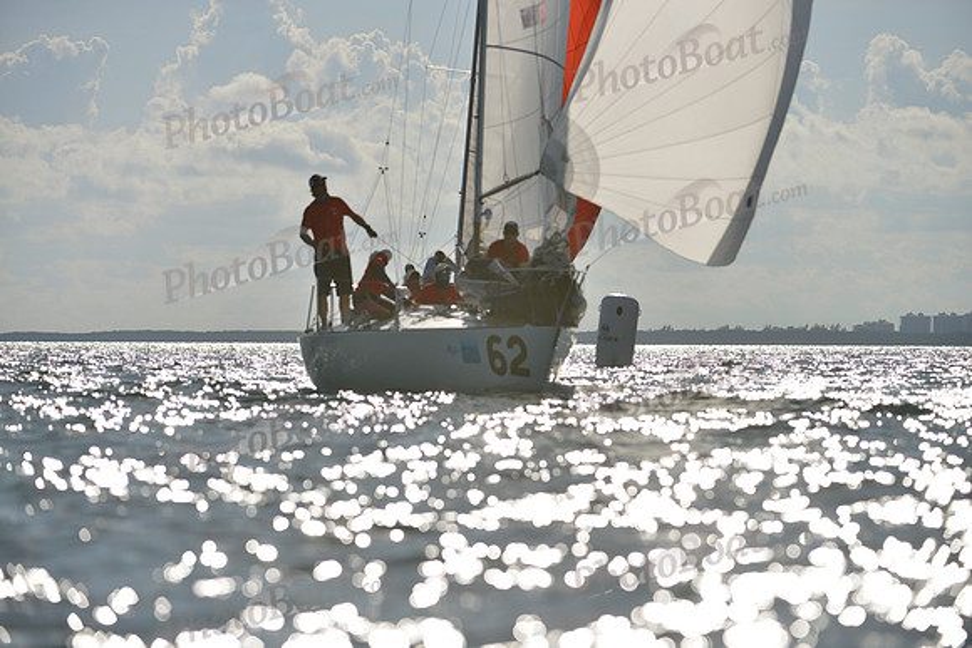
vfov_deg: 6.9
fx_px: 5401
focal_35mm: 200
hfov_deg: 10.3
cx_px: 486
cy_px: 324
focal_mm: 200
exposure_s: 1/6400
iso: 200
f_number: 4.5
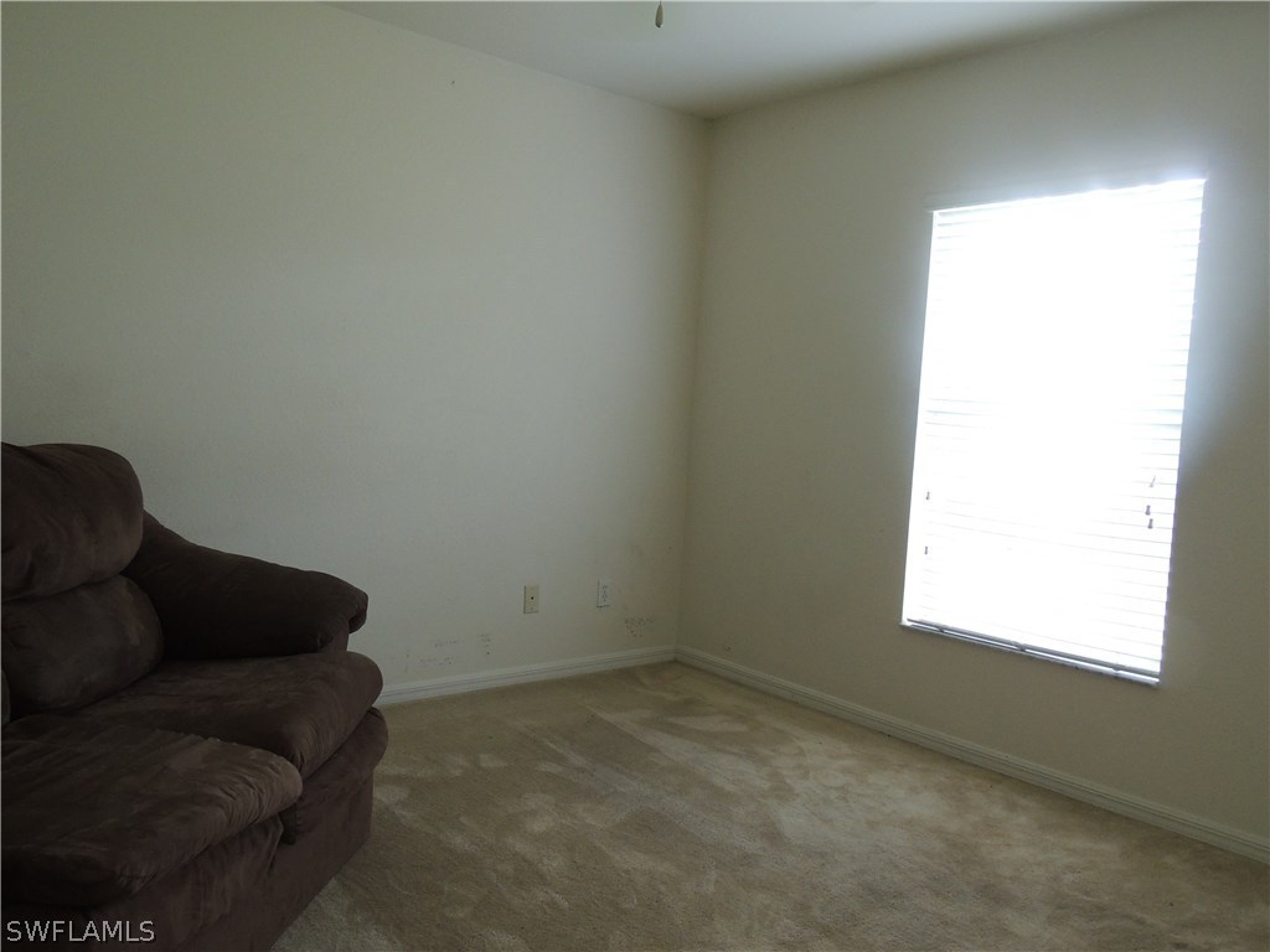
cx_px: 635
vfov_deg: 49.7
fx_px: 1027
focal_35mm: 28
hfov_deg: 63.4
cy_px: 476
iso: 280
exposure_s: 1/30
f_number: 3.1
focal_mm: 4.9
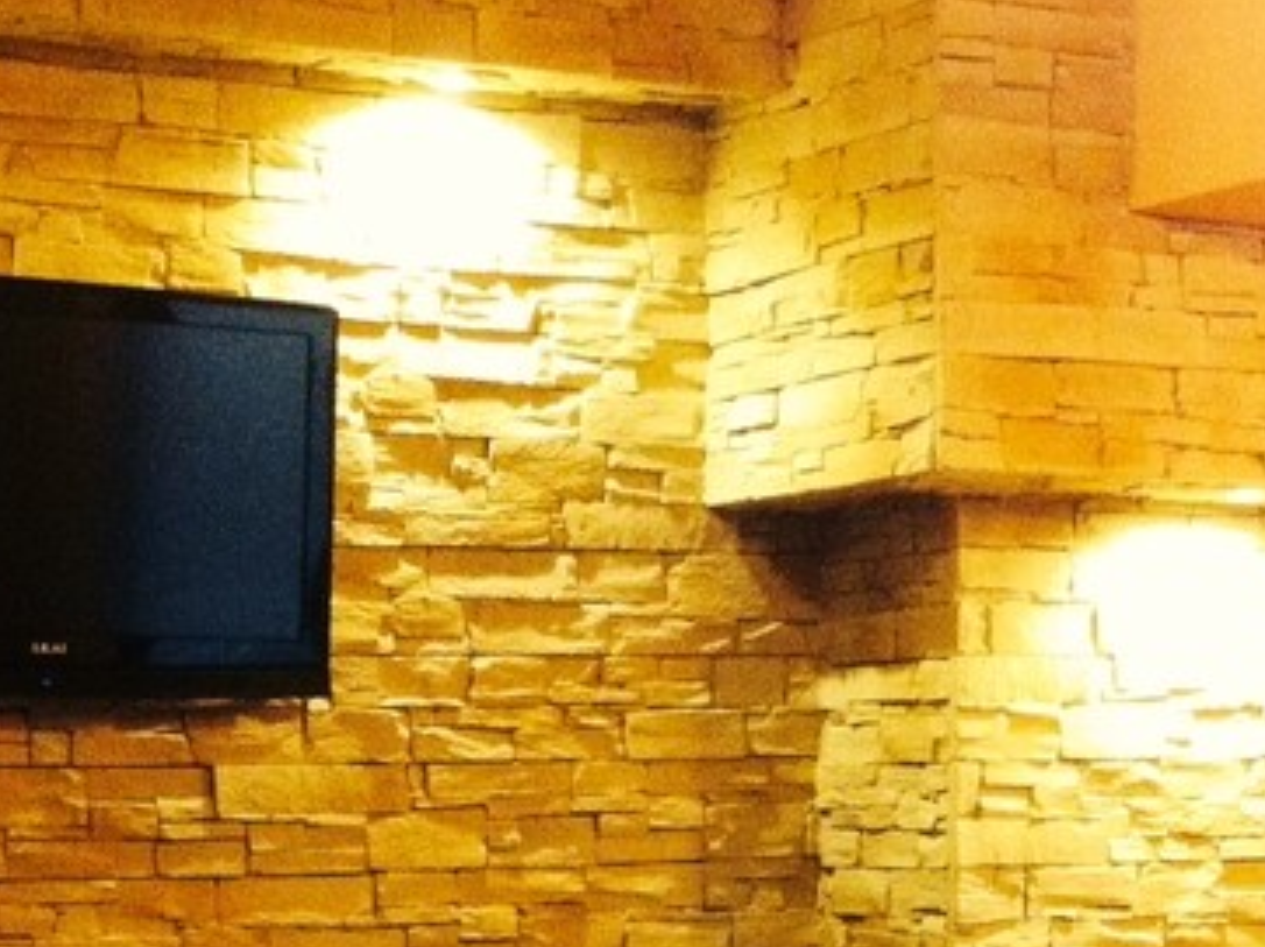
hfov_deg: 19.8
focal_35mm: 99
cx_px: 793
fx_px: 3615
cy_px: 1197
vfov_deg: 14.4
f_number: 2.8
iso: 400
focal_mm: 3.85
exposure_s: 1/15
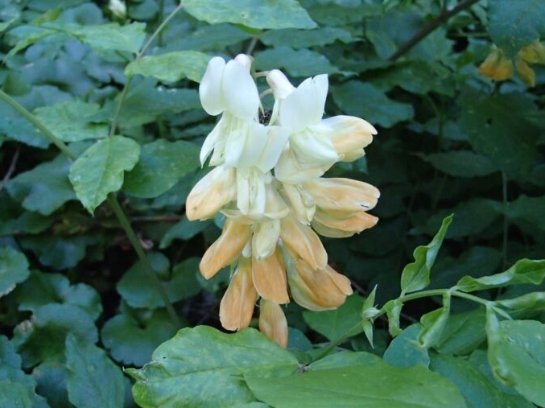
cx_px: 279
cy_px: 204
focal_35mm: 42
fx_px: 661
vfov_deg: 34.3
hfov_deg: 44.8
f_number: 4.7
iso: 500
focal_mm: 6.64
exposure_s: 1/160
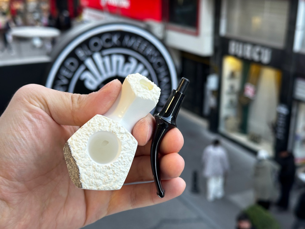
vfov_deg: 30.3
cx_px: 152
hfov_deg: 39.7
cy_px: 114
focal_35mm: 48
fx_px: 423
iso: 64
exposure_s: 1/100
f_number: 1.78
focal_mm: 6.86
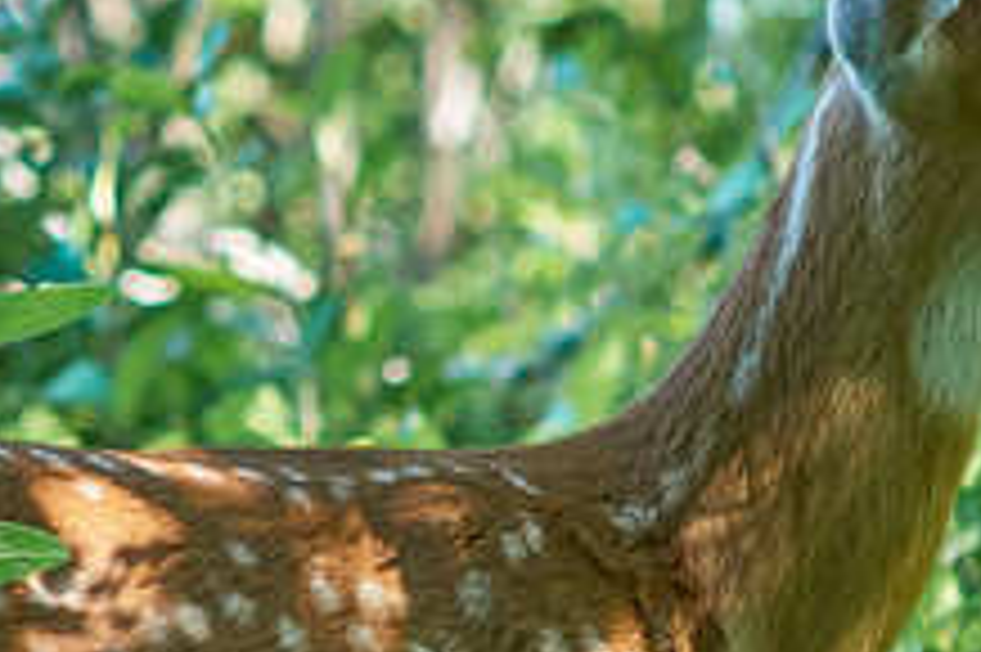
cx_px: 526
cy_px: 434
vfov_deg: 1.7
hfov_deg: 2.6
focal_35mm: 791
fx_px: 21538
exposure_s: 1/200
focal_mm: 180
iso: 400
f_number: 4
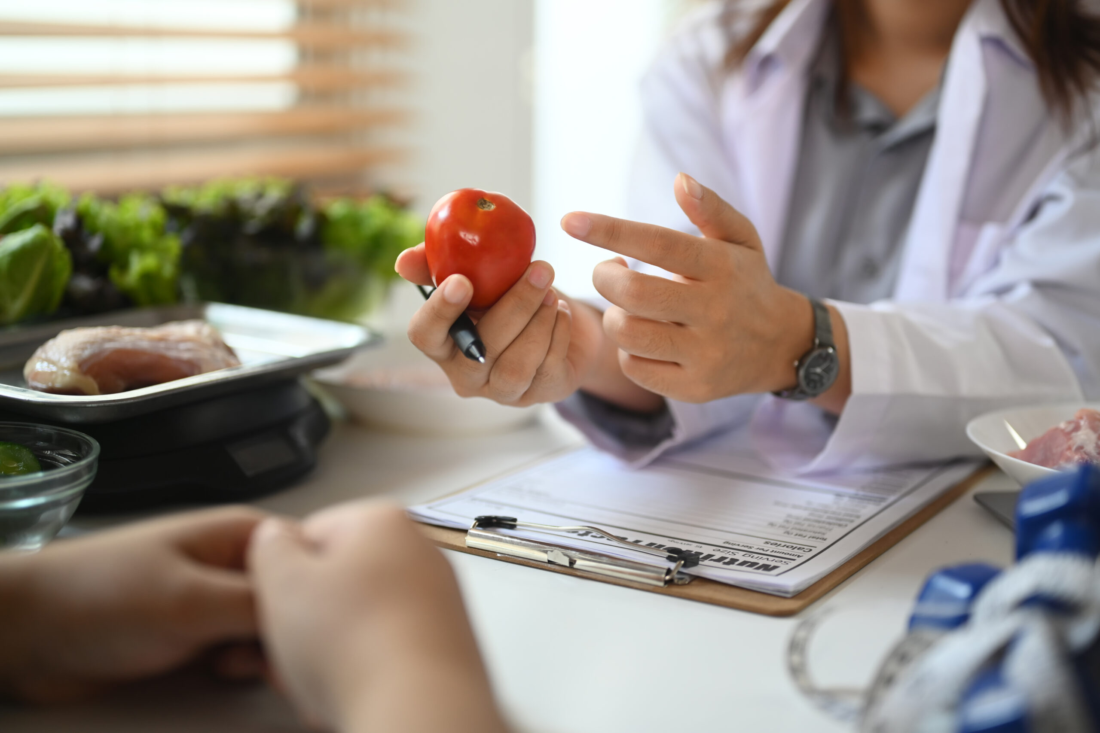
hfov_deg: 39.6
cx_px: 550
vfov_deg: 27.0
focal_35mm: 50
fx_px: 1528
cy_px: 366
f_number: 1.8
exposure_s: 1/250
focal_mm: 50
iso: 250
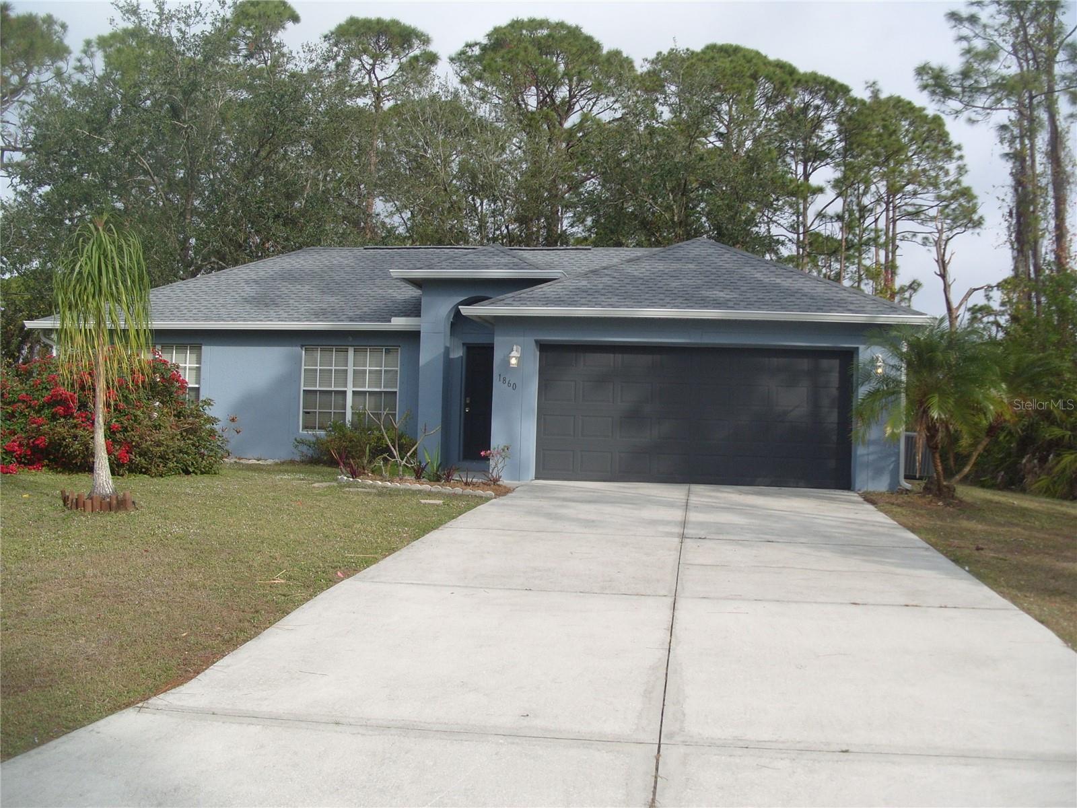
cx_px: 538
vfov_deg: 40.7
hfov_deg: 52.6
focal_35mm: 35
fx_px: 1089
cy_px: 404
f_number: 2.8
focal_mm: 7.8
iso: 80
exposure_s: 1/1500
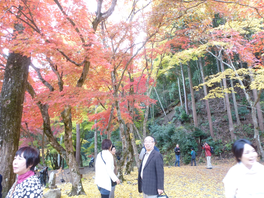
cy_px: 99
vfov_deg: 56.8
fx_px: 183
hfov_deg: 71.6
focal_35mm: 24
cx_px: 132
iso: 200
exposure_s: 1/20
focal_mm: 4.3
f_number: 3.3
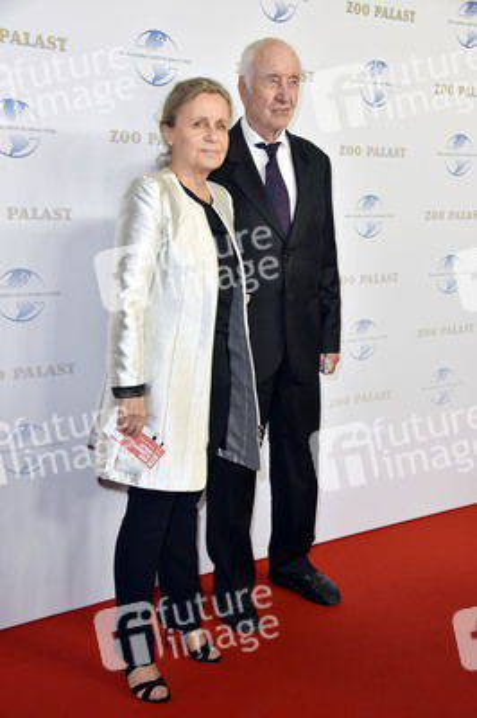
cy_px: 359
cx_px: 238
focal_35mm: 45
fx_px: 896
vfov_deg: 43.6
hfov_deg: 29.8
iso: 640
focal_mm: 45
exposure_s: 1/125
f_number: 6.3
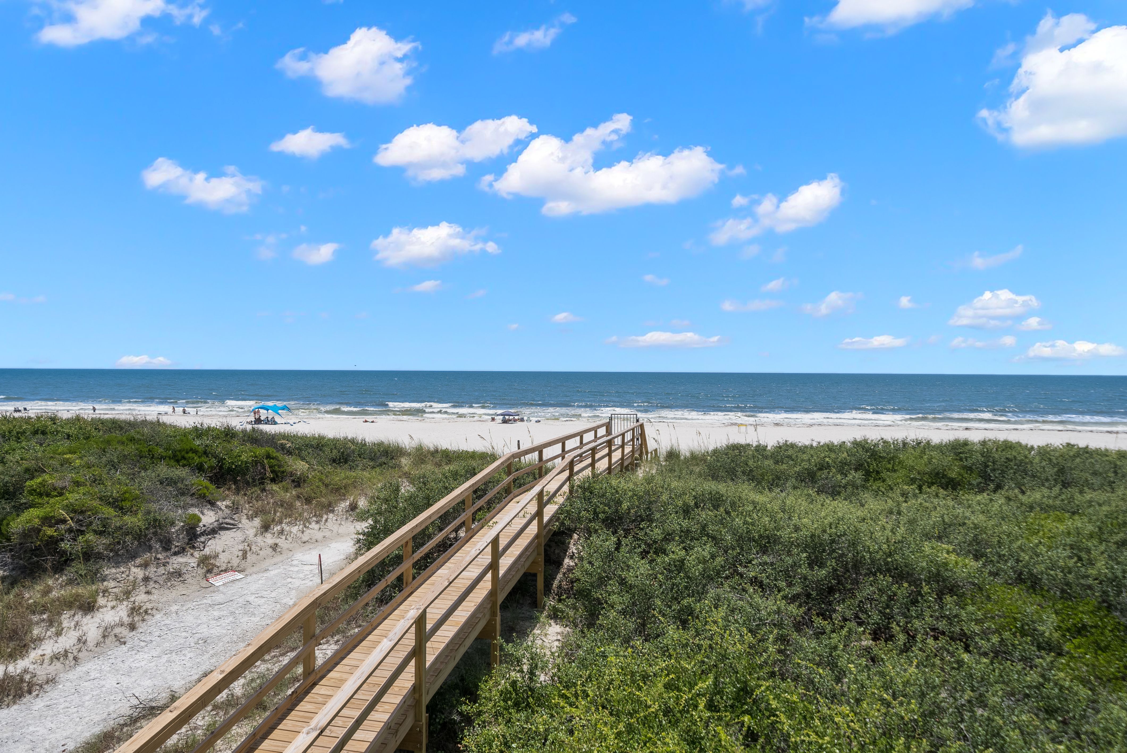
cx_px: 564
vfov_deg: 57.3
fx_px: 689
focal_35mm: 22
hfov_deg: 78.6
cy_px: 376
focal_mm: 22
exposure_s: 1/500
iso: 125
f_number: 7.1
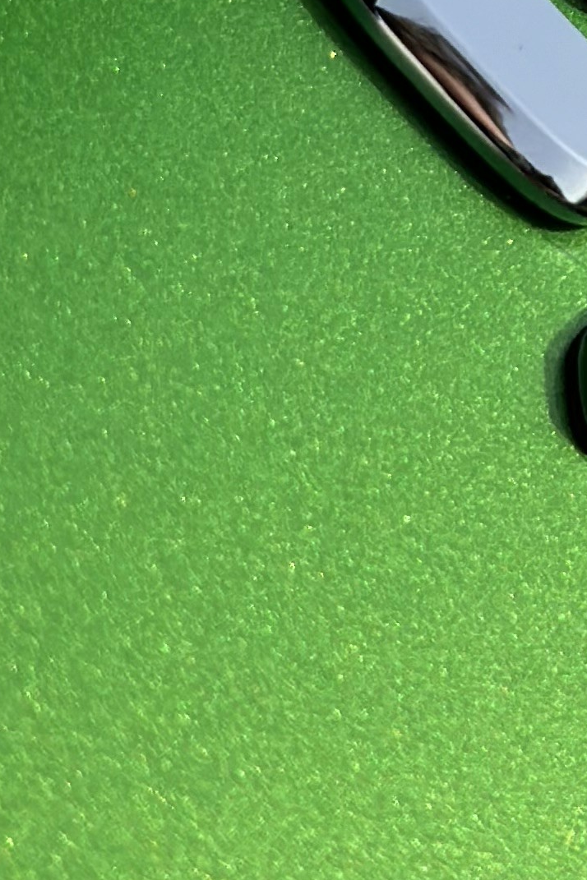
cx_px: 1091
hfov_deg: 7.1
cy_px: -182
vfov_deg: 10.7
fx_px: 4598
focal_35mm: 188
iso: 80
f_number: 1.78
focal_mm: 6.86
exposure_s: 1/3597
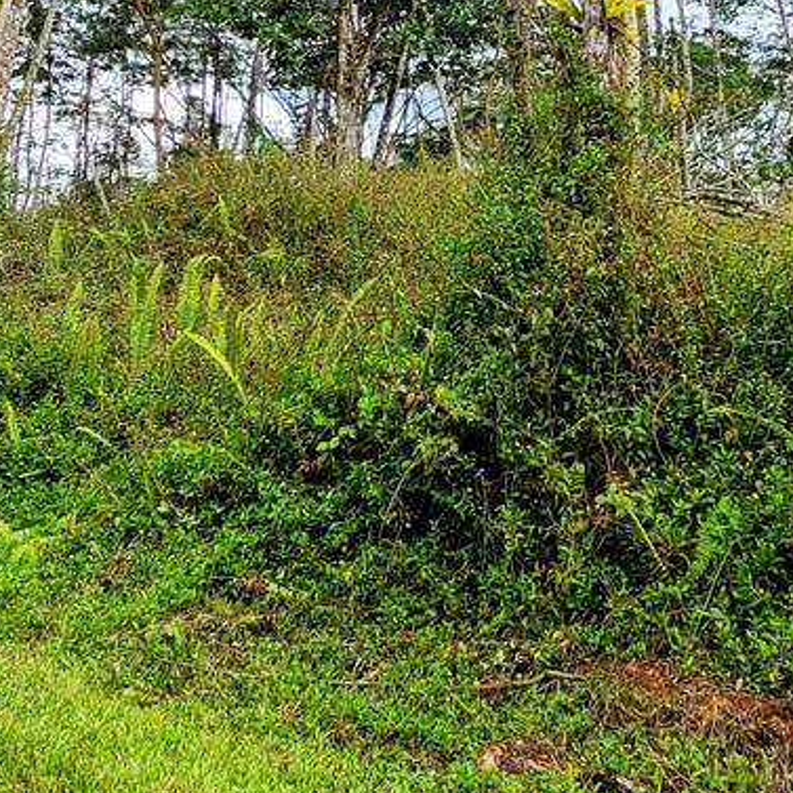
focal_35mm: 39
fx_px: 1011
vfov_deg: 40.3
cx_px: 425
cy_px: 114
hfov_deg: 42.8
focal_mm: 2.2
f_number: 2.2
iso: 50
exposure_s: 1/907
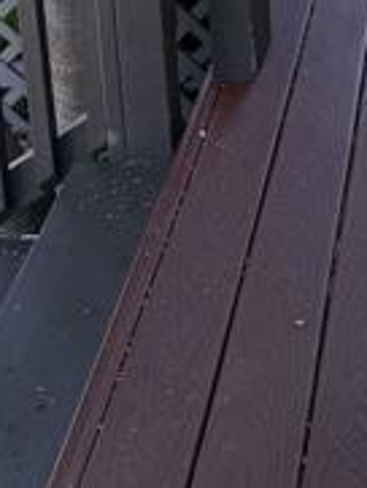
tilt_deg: -14.7
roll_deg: +0.9
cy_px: -305
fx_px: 1200
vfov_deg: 19.2
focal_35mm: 85
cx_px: 418
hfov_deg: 16.8
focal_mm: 6.76
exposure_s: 1/858
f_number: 1.78
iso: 100
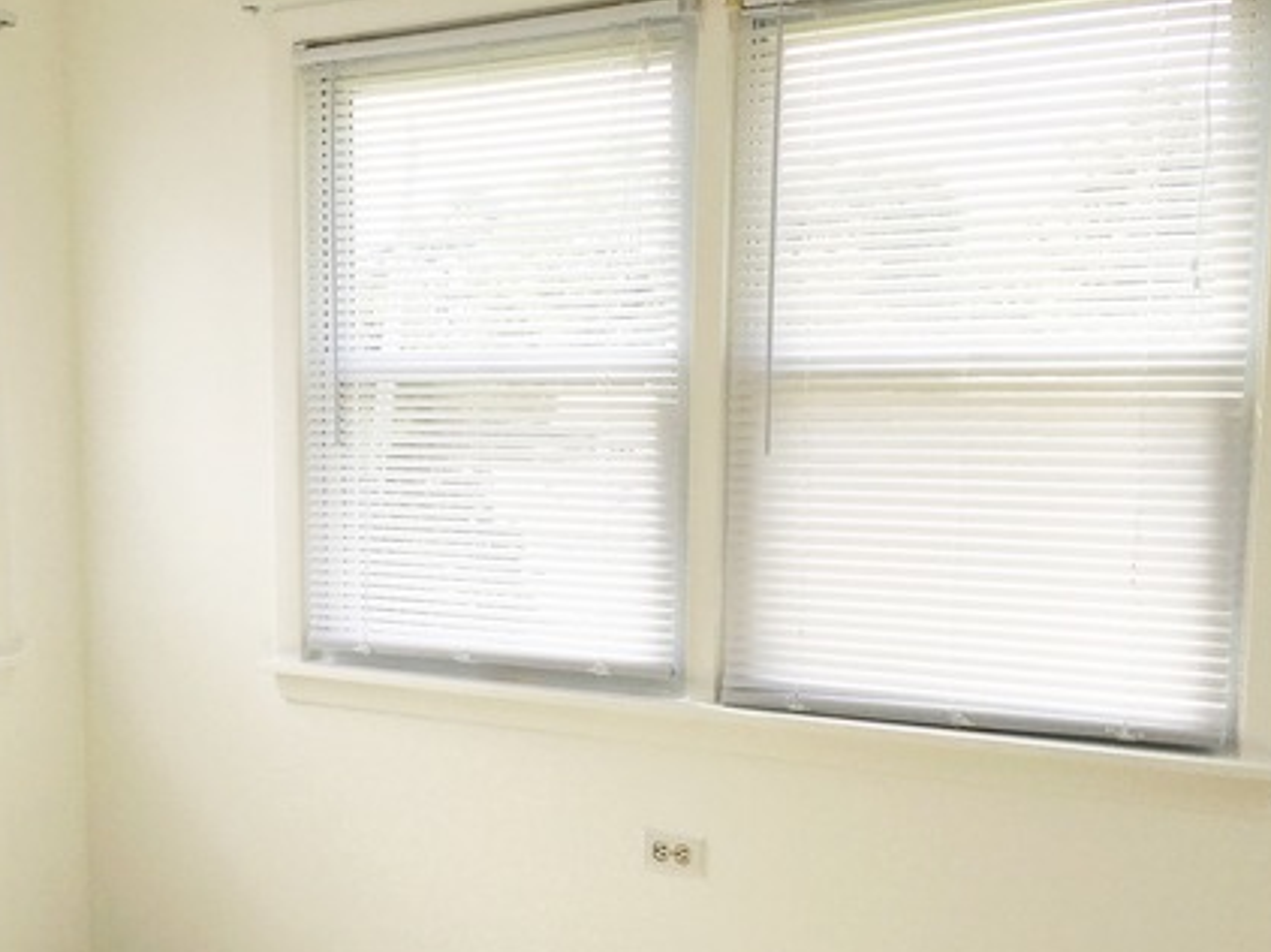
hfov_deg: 42.5
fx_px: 1615
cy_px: 587
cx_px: 449
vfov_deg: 32.7
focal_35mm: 44
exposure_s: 1/530
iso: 25
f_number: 2.2
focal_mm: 4.15
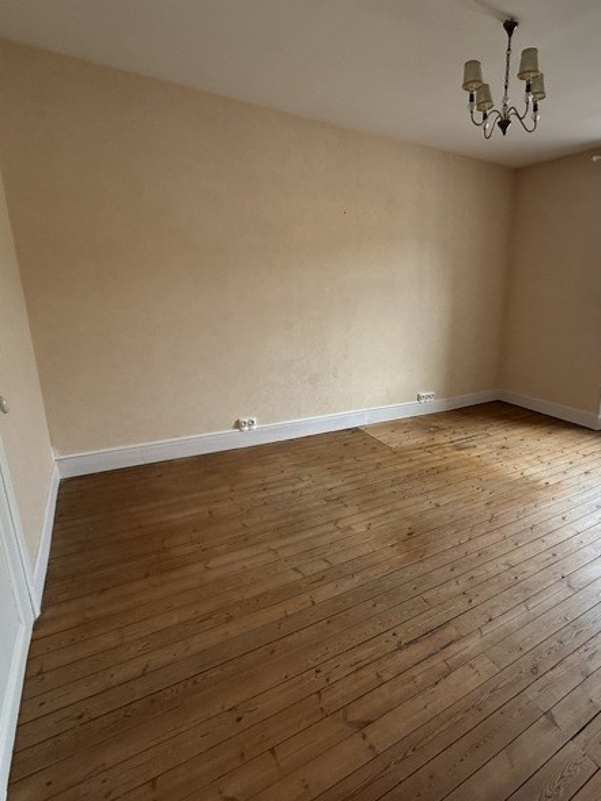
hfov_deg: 65.9
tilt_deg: -14.2
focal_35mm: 19
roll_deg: -2.0
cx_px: 423
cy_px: 396
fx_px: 440
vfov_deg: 84.6
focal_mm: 2.22
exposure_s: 1/99
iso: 250
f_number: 2.2
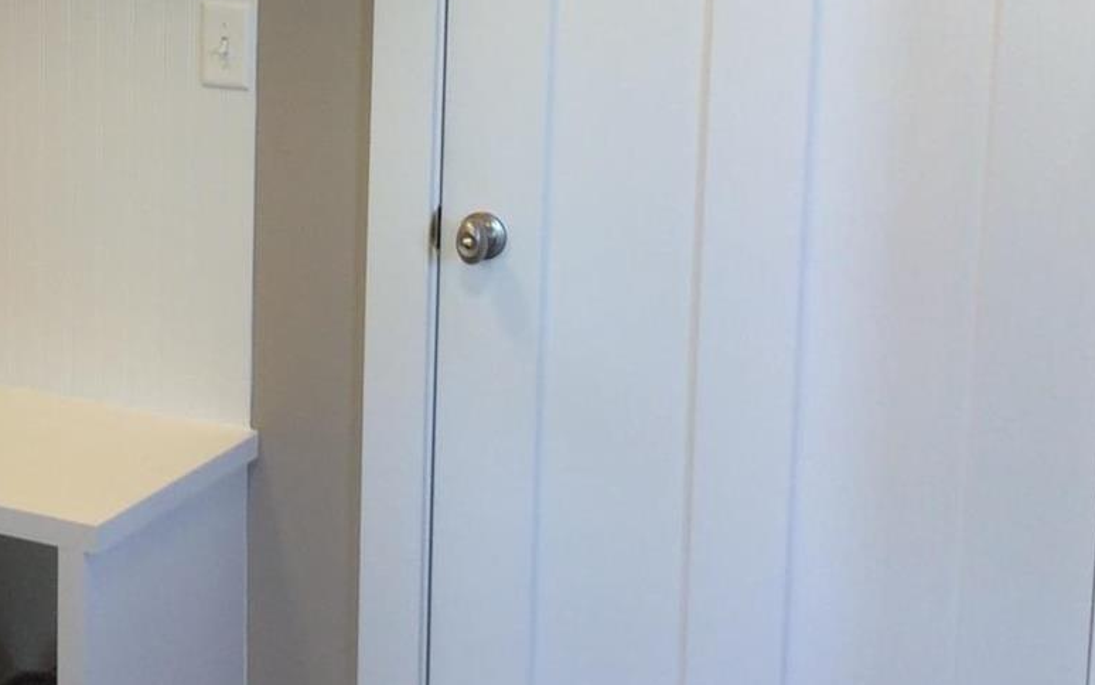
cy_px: 52
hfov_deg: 28.3
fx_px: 2089
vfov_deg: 18.3
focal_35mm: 70
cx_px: 129
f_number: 2.4
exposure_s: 1/24
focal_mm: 3.3
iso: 40
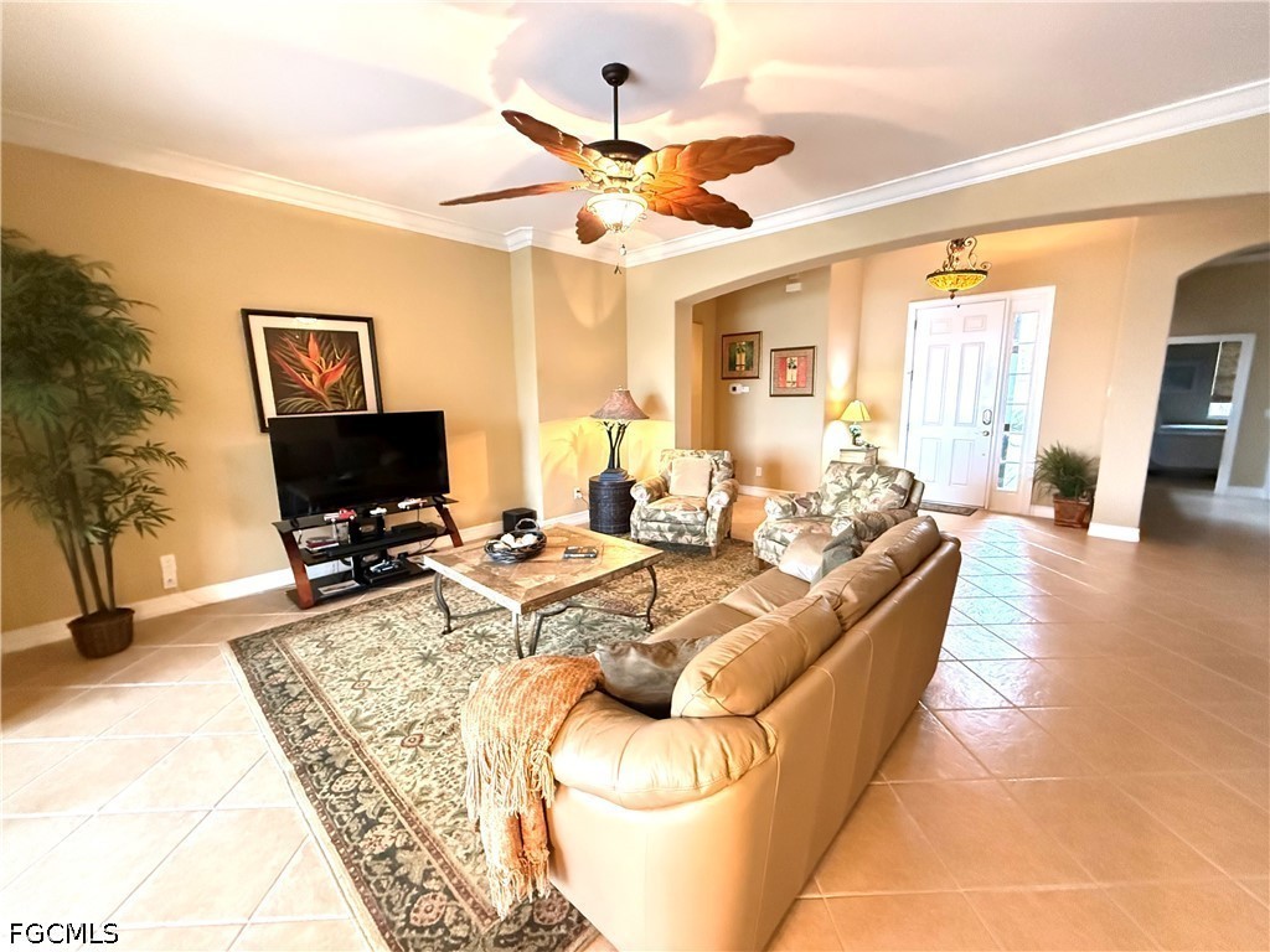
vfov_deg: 85.7
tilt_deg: -9.7
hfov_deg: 102.1
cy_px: 476
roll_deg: +0.2
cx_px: 635
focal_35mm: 14
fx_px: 514
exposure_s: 1/60
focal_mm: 2.22
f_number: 2.2
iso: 1250
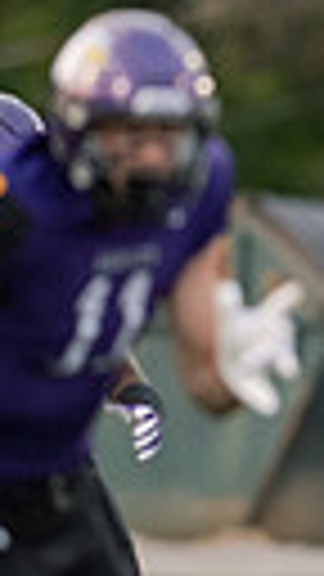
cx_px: 603
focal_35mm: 1419
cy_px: 169
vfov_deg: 1.5
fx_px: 21673
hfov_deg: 0.9
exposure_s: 1/1000
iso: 1600
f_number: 2.8
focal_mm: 300
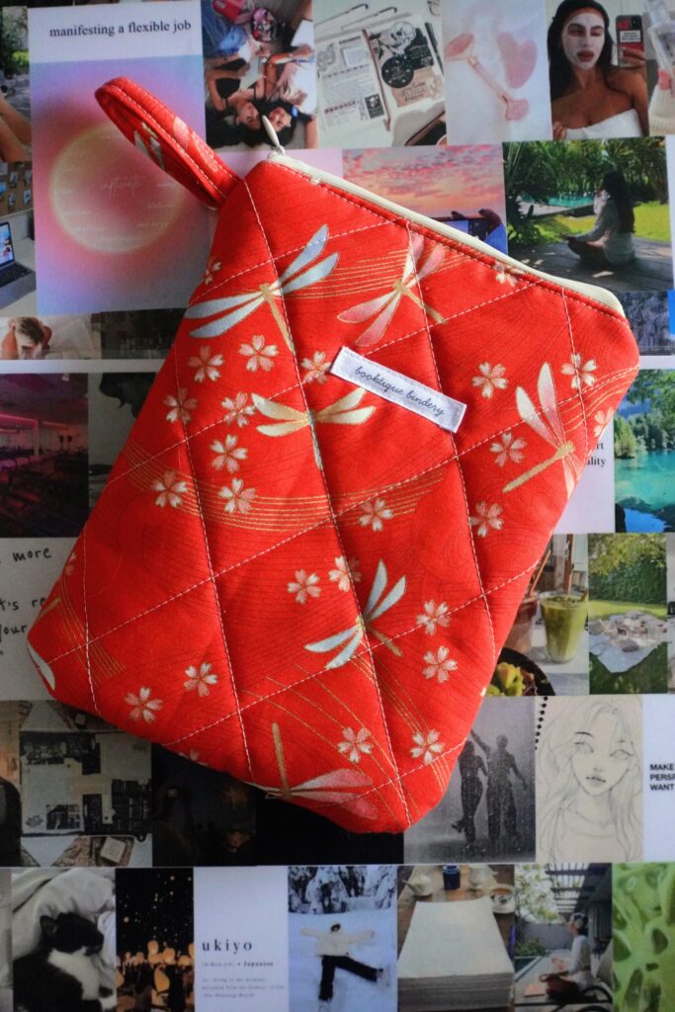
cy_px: 506
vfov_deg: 30.1
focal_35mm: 67
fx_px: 1884
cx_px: 338
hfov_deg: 20.3
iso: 3200
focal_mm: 24.71
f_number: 5.6
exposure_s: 1/320
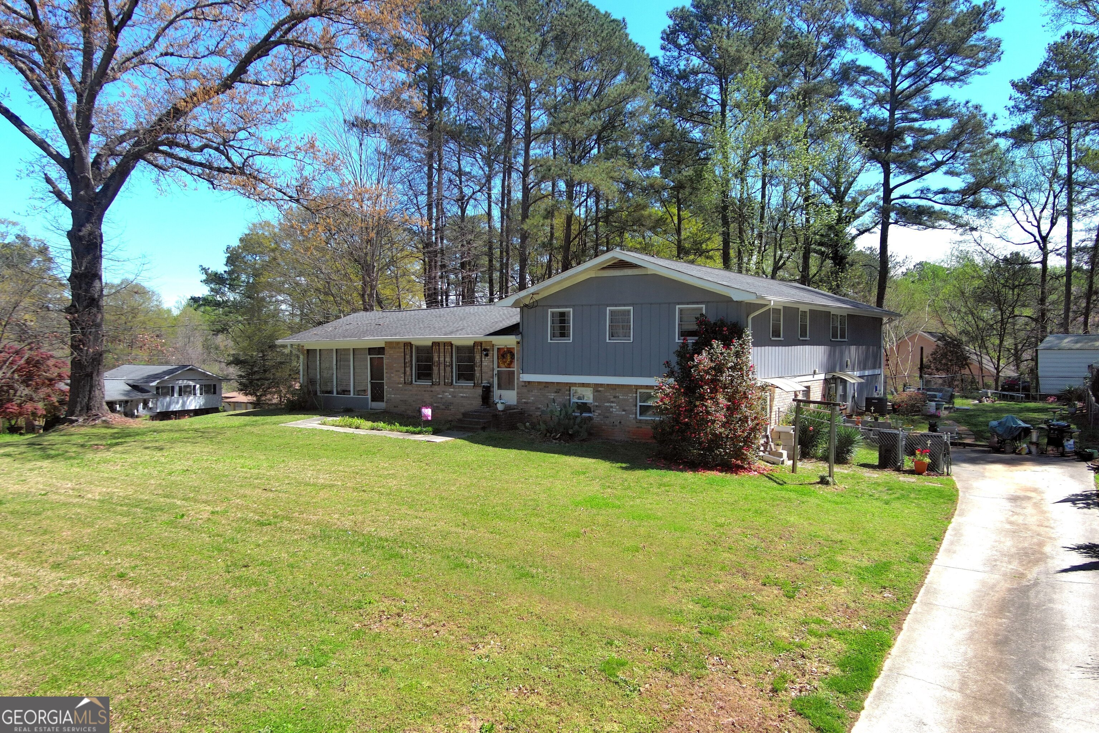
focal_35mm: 29
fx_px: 885
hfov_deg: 63.7
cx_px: 550
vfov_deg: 45.0
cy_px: 366
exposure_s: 1/1418
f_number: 2.8
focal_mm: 10.57
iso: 100
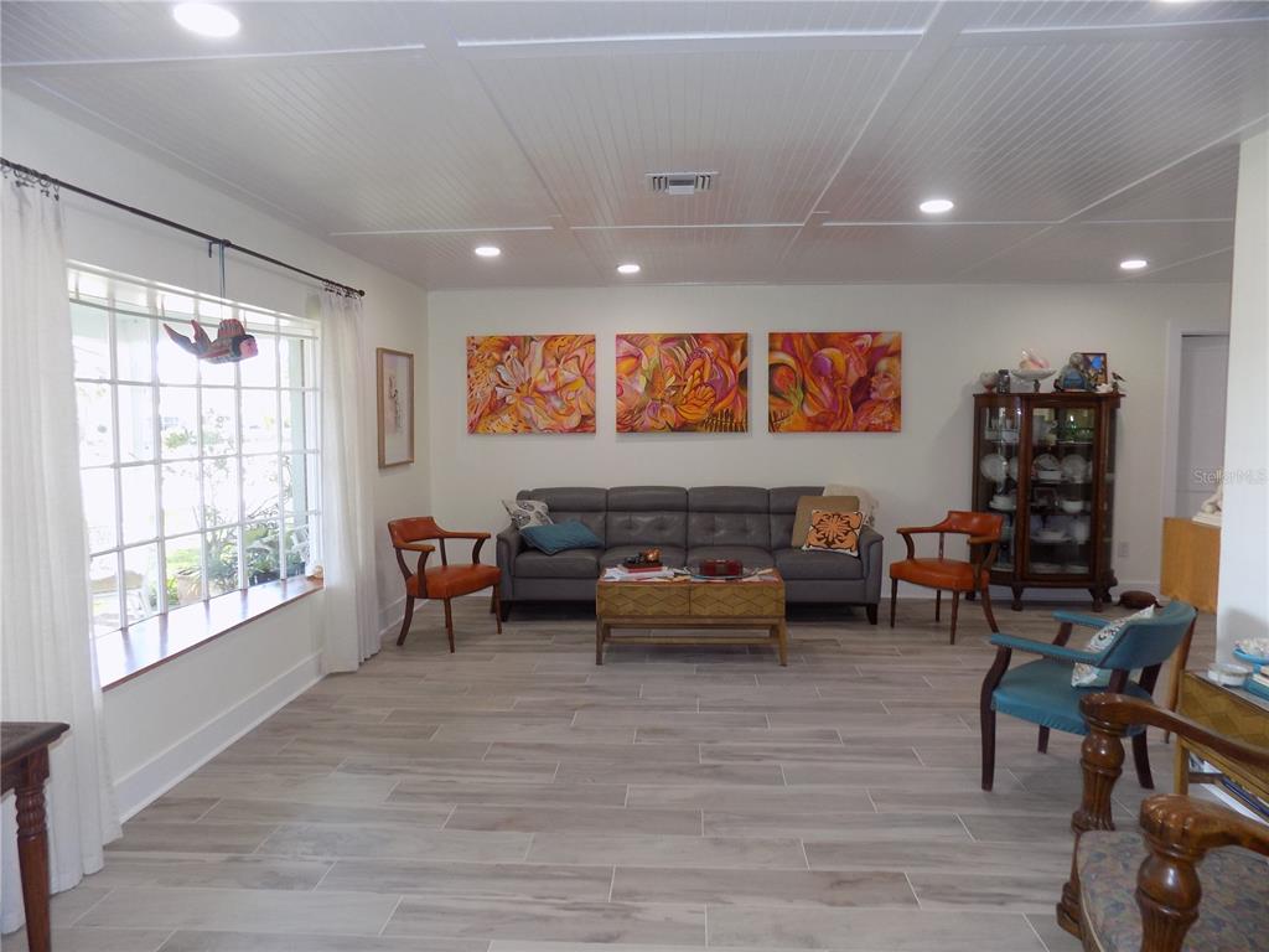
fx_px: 843
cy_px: 476
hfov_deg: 73.9
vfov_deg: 58.9
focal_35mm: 23
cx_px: 634
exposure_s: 1/30
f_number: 3.1
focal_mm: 4
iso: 125
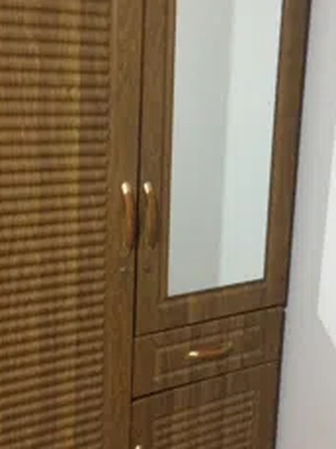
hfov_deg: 27.0
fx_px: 700
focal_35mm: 54
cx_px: 186
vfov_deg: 35.6
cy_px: 219
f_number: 2.4
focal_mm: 3.3
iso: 320
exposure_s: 1/17
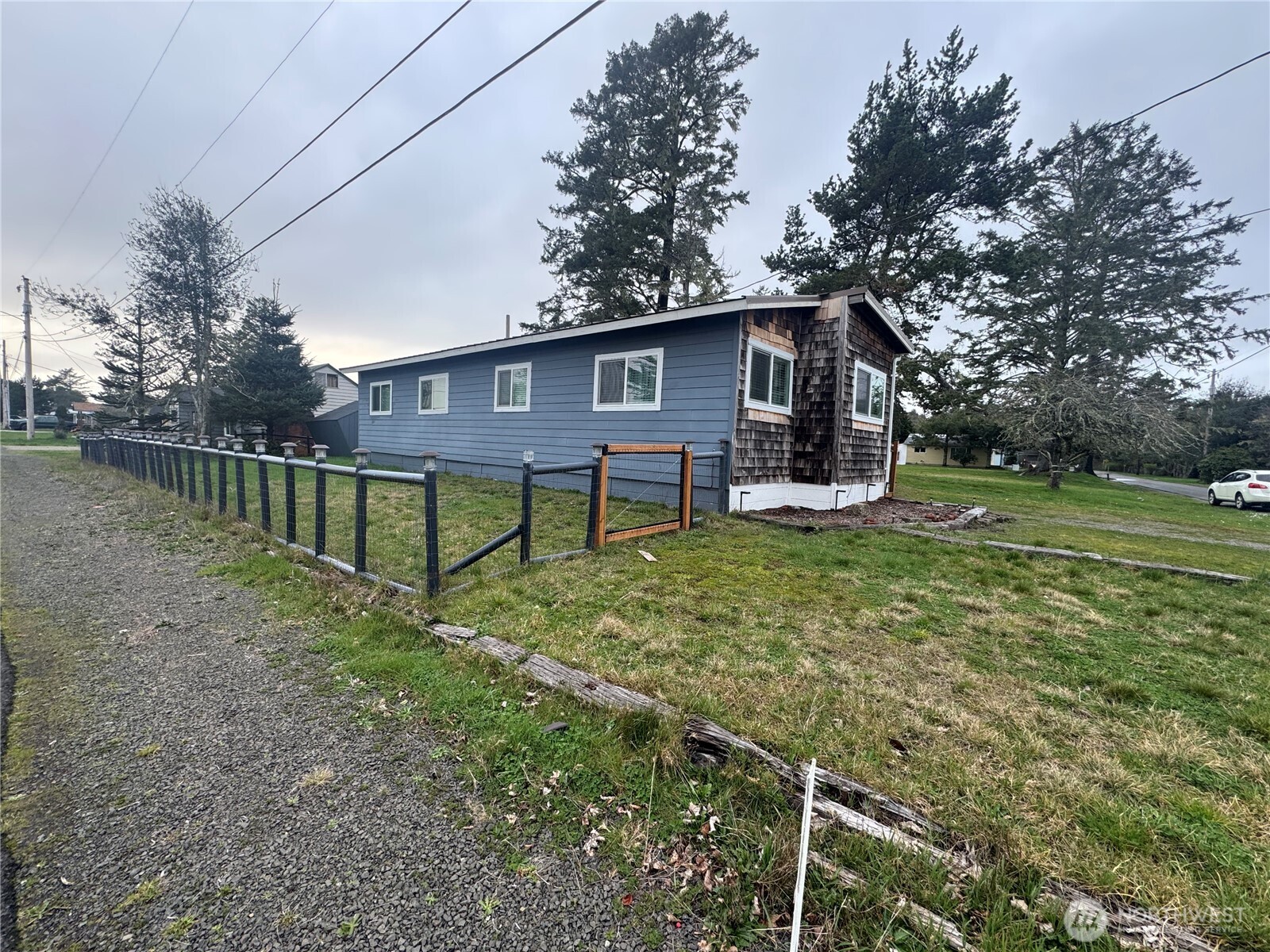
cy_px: 476
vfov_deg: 85.7
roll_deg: -3.0
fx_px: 514
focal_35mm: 14
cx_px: 635
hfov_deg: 102.1
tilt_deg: -3.2
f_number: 2.2
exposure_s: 1/116
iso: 40
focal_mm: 2.22
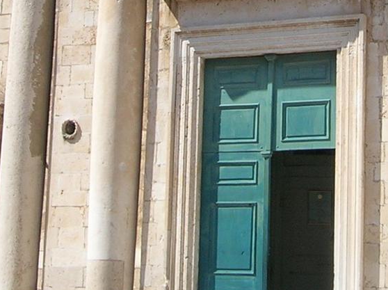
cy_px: -40
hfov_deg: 16.8
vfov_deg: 12.4
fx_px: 1310
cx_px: 297
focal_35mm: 117
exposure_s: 1/305
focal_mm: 5.7
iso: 50
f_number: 4.9
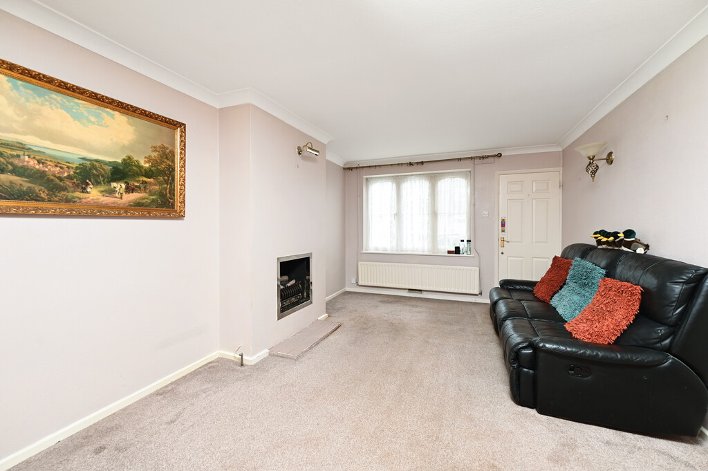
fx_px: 275
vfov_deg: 81.1
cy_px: 236
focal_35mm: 14
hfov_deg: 104.3
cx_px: 354
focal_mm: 14
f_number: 5.6
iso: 400
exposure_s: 1/30
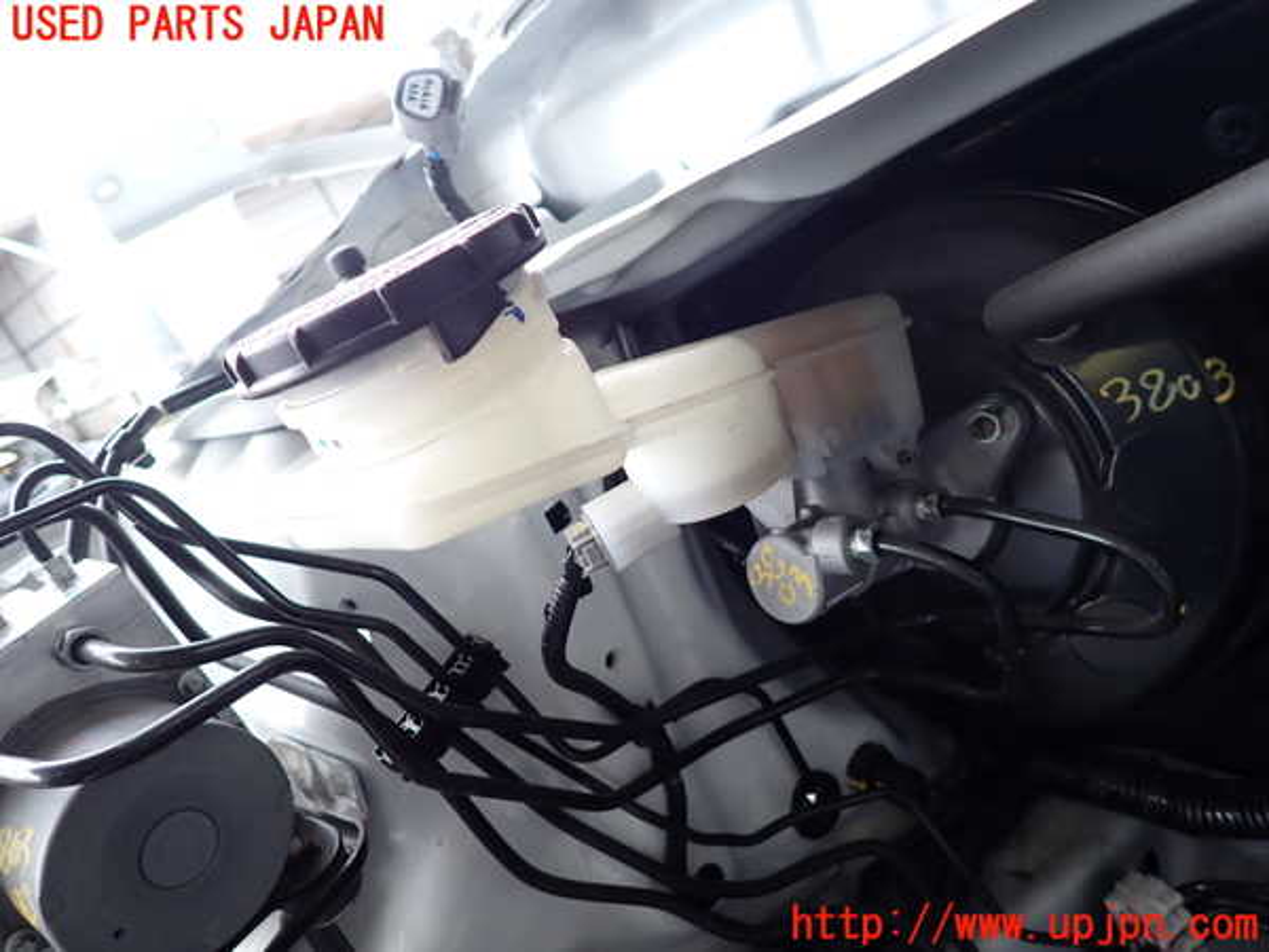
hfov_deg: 69.4
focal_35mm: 25
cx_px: 634
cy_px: 476
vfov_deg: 54.9
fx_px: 916
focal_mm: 4.5
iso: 160
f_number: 2
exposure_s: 1/125
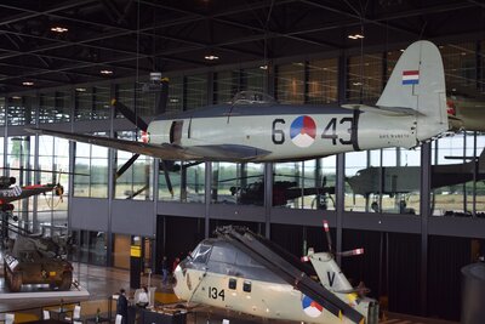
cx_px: 242
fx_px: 708
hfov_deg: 37.8
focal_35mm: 52
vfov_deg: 25.8
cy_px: 162
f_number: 4.8
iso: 400
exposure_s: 1/100
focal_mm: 35
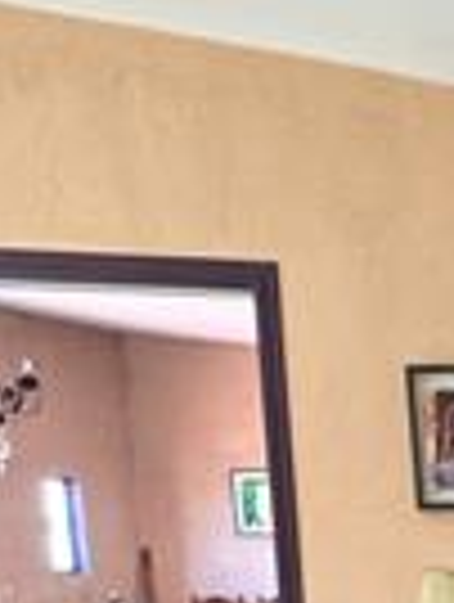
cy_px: 788
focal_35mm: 80
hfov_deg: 14.9
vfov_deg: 21.9
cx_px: 926
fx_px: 1395
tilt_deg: -9.1
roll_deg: +0.6
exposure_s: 1/78
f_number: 2.2
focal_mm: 2.22
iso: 320
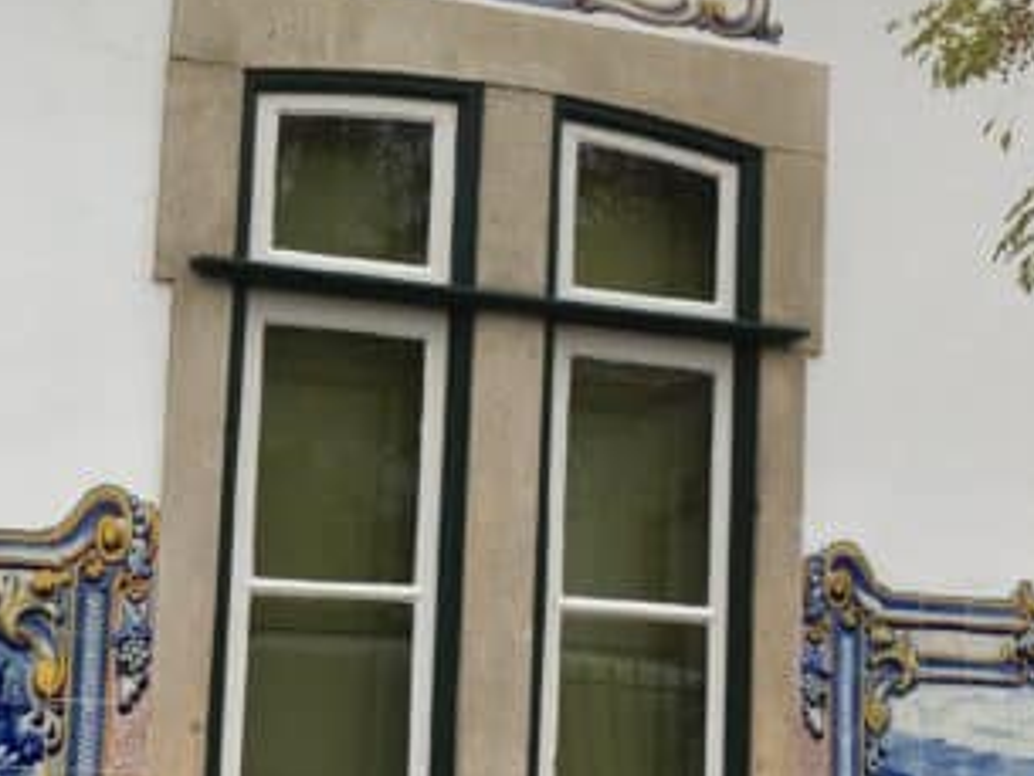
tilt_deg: +8.2
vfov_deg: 20.2
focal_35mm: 73
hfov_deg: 26.2
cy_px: 305
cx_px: 214
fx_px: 2181
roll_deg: -3.9
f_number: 2.2
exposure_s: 1/128
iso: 25
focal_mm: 4.15
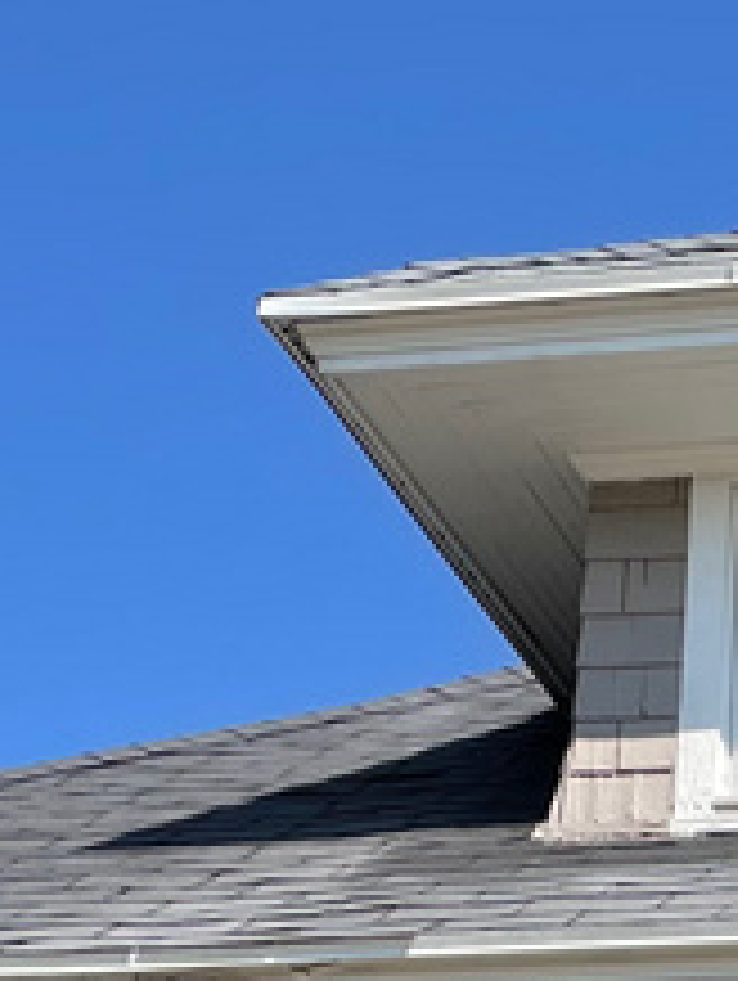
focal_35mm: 122
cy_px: 1692
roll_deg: -1.6
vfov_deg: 14.4
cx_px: 1170
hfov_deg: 11.6
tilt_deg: +10.7
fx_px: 3461
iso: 32
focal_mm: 4.2
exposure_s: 1/3300
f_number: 1.6
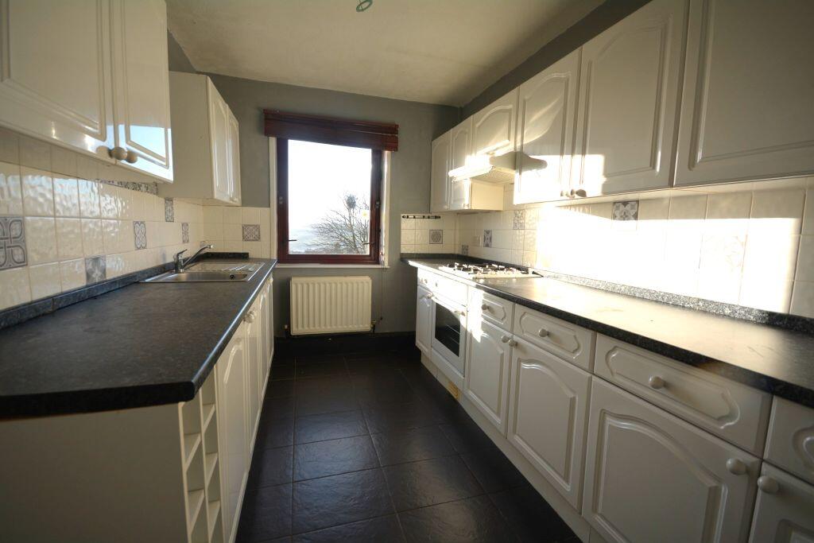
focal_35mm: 15
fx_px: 339
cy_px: 272
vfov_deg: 77.3
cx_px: 407
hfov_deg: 100.4
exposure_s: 1/160
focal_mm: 10
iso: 200
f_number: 6.3
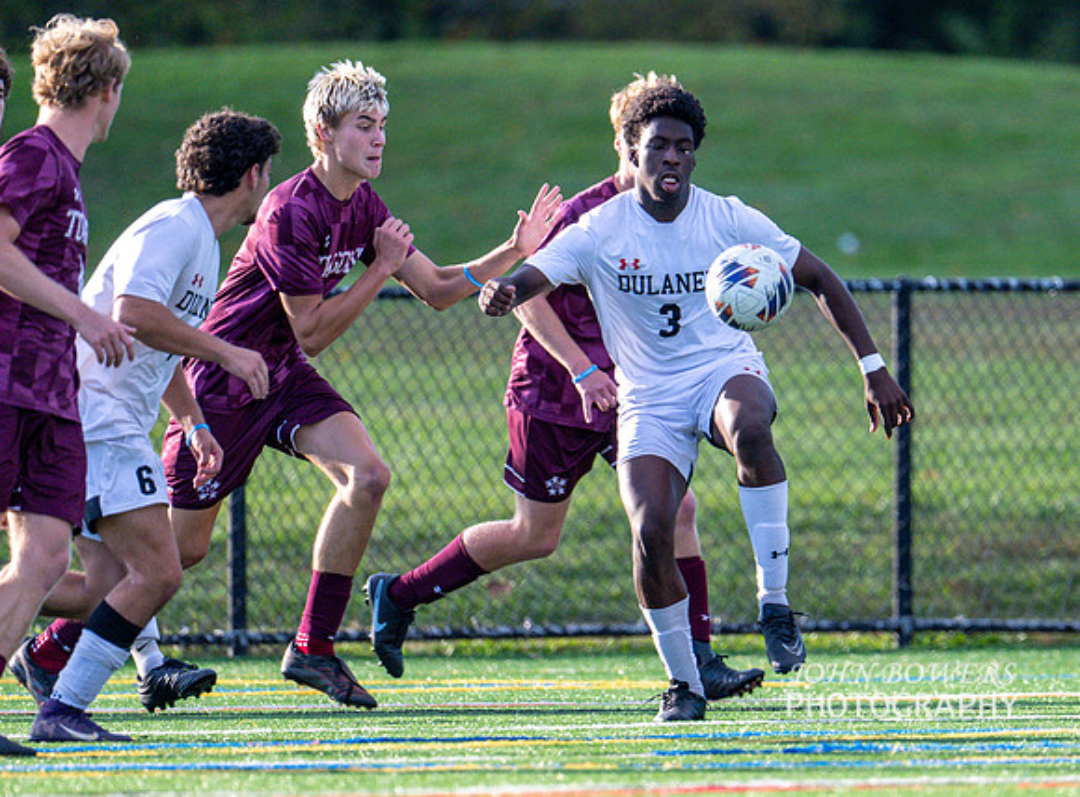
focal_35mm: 778
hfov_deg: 2.6
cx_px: 743
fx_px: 24146
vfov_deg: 1.9
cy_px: 401
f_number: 4.5
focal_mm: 400
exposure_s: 1/2500
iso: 1400
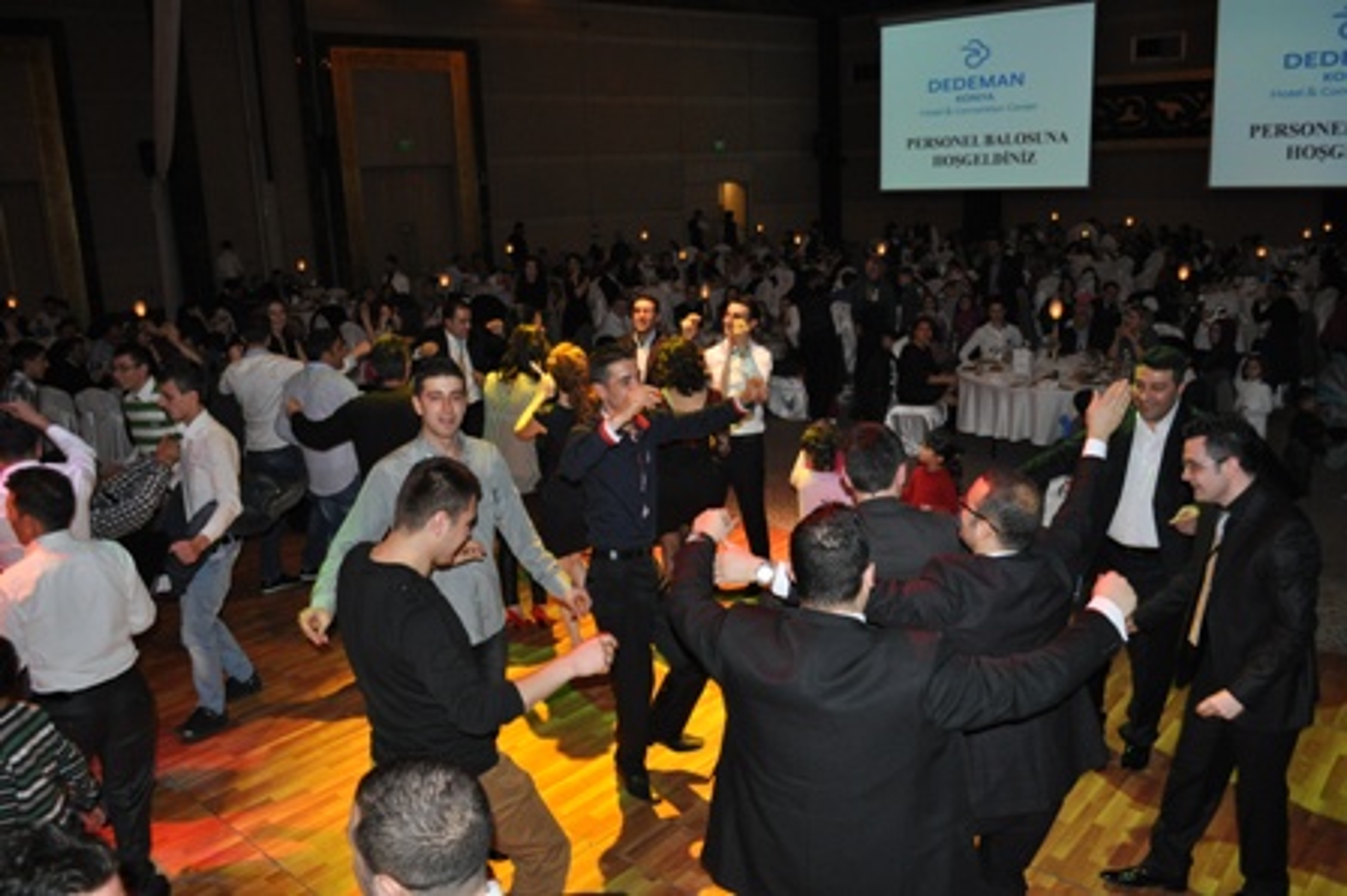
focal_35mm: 27
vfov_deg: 47.9
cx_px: 674
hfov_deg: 67.4
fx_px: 1009
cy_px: 448
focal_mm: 18
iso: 800
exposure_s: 1/60
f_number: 3.5
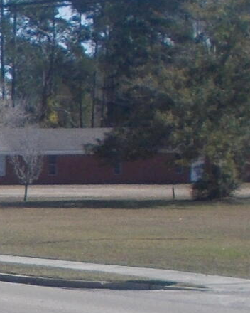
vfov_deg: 11.0
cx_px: -398
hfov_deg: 8.1
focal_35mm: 173
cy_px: 336
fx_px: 1600
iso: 80
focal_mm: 4.6
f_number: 8
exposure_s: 1/160
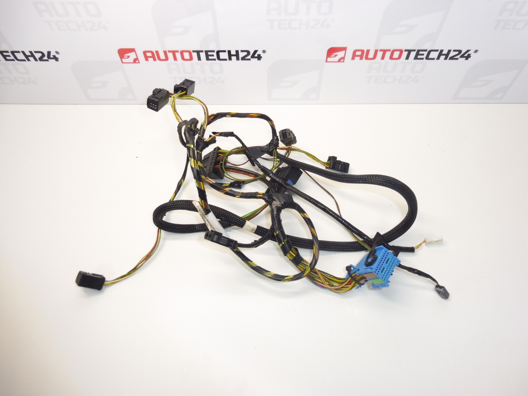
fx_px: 366
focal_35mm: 24
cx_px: 264
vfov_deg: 56.8
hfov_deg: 71.6
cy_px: 198
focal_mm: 4.3
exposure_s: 1/60
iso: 200
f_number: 3.5
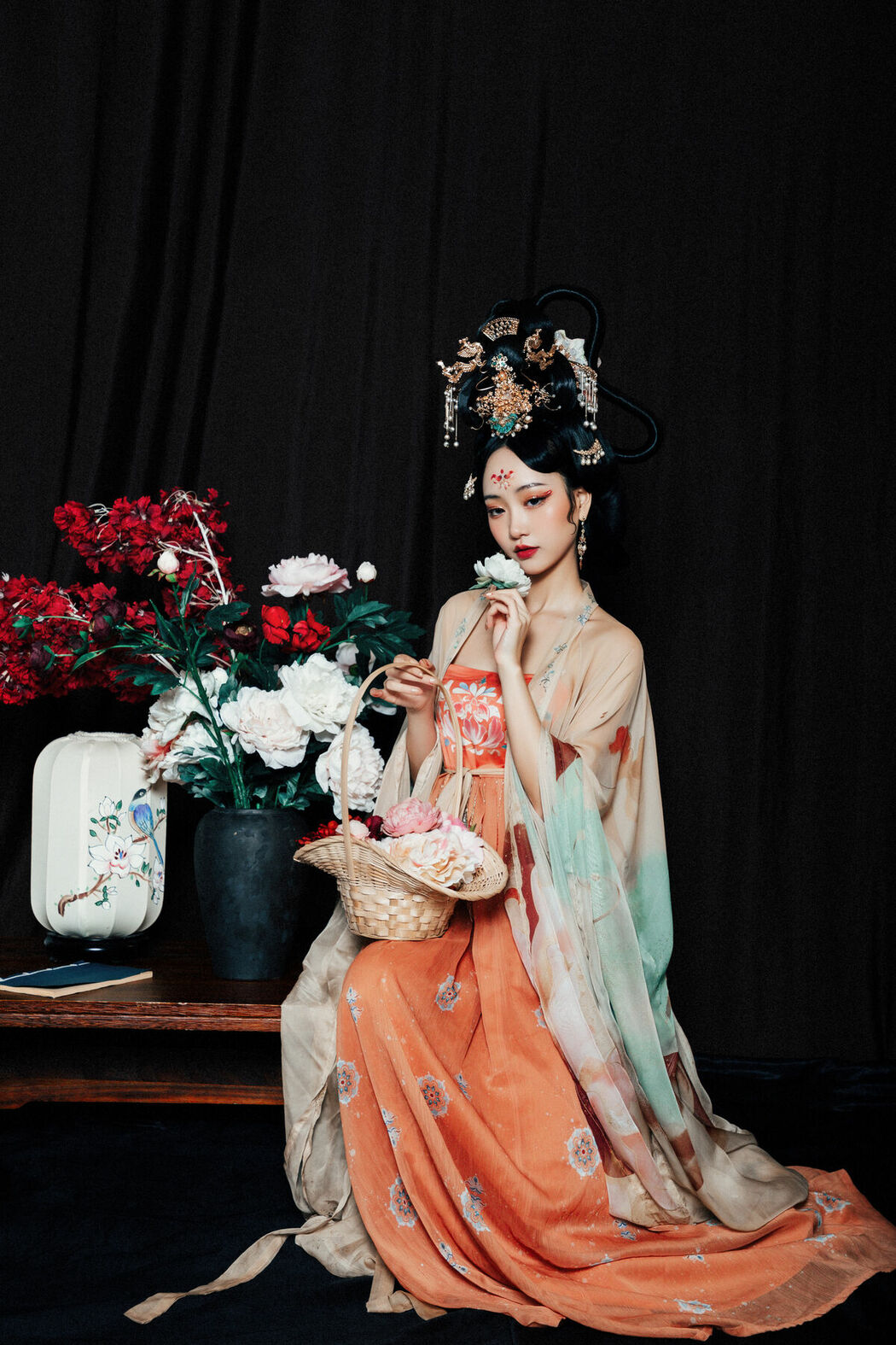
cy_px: 672
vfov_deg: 35.6
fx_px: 2091
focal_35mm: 56
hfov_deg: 24.2
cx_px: 448
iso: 100
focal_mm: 56
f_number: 6.3
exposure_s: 1/160
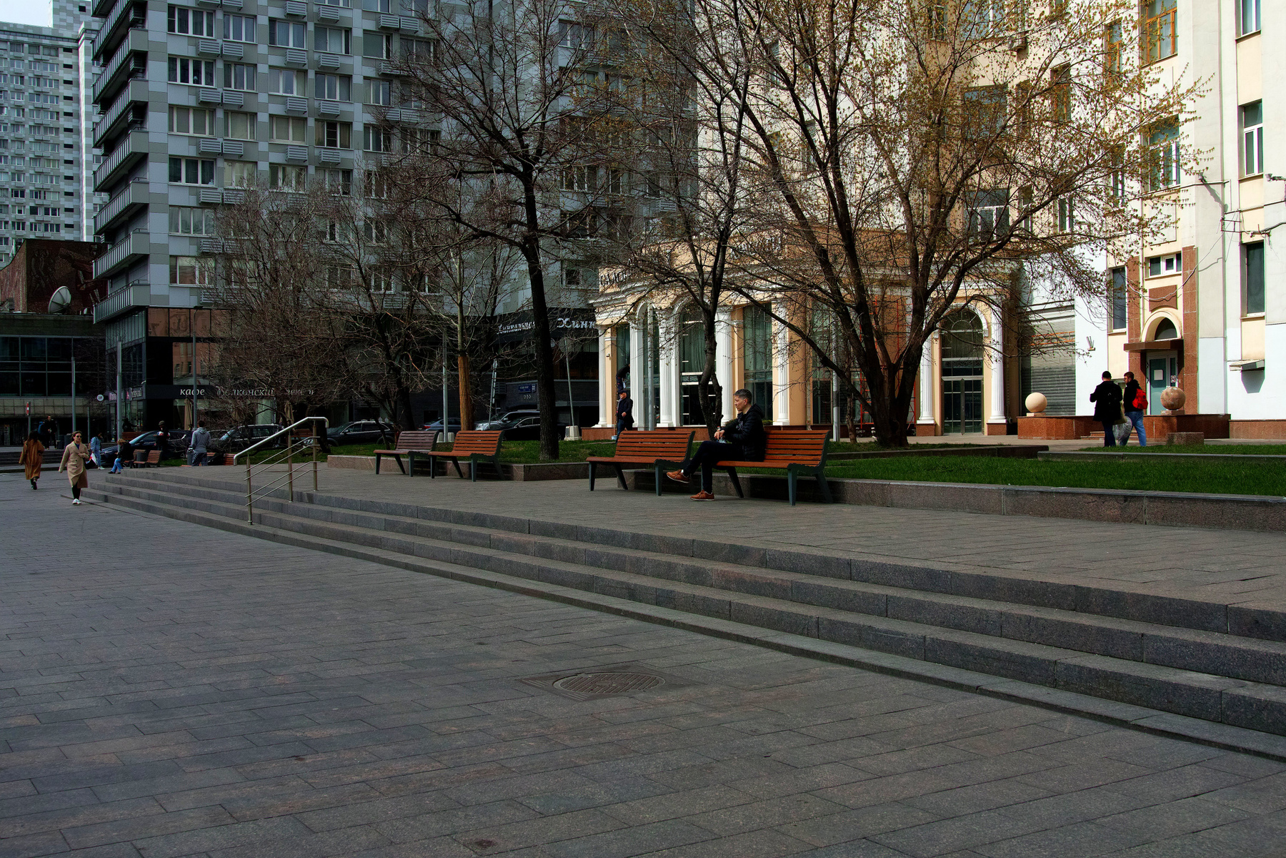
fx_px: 1322
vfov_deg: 35.9
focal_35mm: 37
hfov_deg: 51.9
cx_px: 643
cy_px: 429
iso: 100
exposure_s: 1/500
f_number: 8
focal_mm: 28
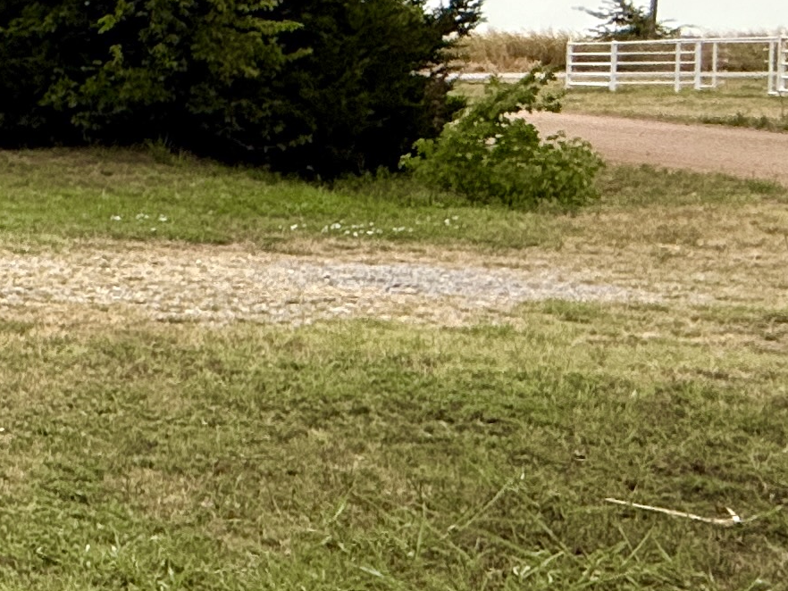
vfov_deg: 22.7
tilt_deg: -0.9
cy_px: 146
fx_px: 1457
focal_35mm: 64
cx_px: -839
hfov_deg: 18.2
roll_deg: +0.6
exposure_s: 1/2506
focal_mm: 2.22
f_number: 2.2
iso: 50
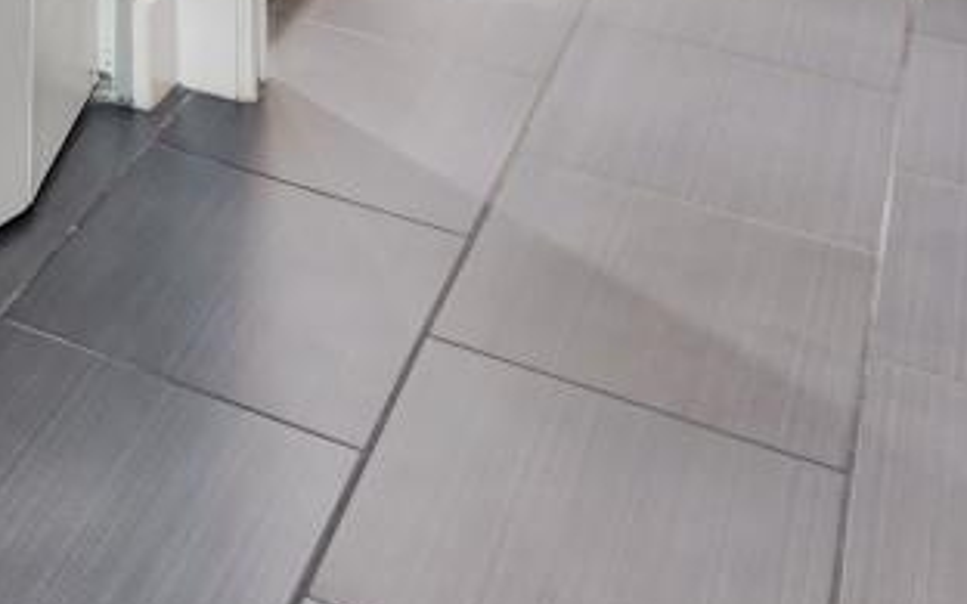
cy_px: -901
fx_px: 2034
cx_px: -1469
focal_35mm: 77
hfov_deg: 14.3
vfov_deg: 12.6
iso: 400
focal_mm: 14.6
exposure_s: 1/8
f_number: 8
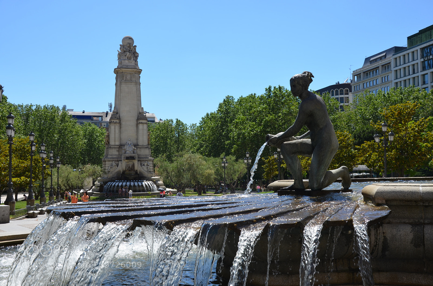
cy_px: 143
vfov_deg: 34.0
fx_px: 468
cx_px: 216
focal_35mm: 39
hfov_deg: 49.7
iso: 125
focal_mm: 26
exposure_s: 1/250
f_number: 8
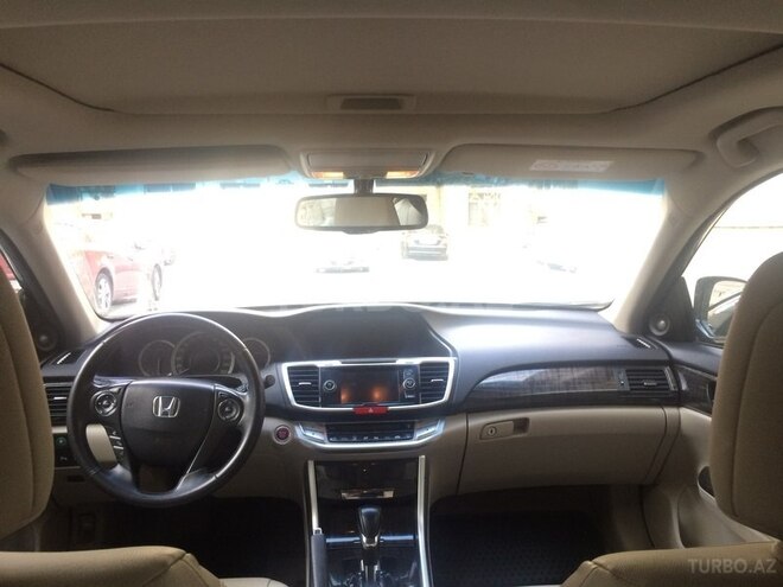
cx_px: 392
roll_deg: -0.8
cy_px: 294
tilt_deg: -4.8
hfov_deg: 61.7
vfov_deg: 48.2
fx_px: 656
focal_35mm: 29
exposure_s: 1/33
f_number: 2.2
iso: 64
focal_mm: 4.15
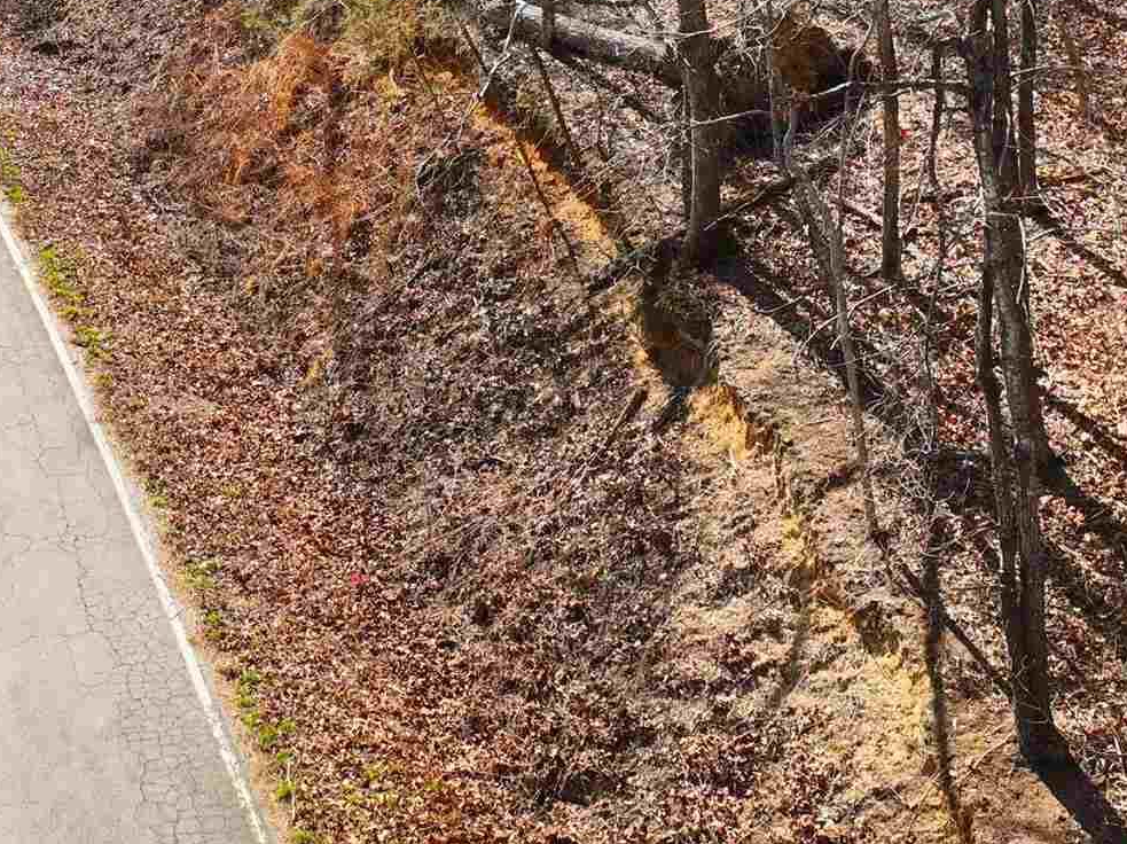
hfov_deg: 25.9
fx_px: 2440
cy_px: 18
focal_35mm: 75
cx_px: 388
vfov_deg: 19.1
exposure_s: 1/240
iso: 250
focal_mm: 12.29
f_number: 2.8
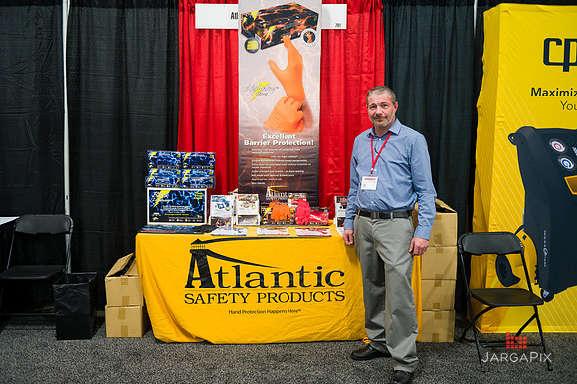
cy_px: 192
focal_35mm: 36
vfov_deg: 36.8
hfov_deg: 53.2
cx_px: 288
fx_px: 577
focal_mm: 36
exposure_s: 1/250
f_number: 3.2
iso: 3200
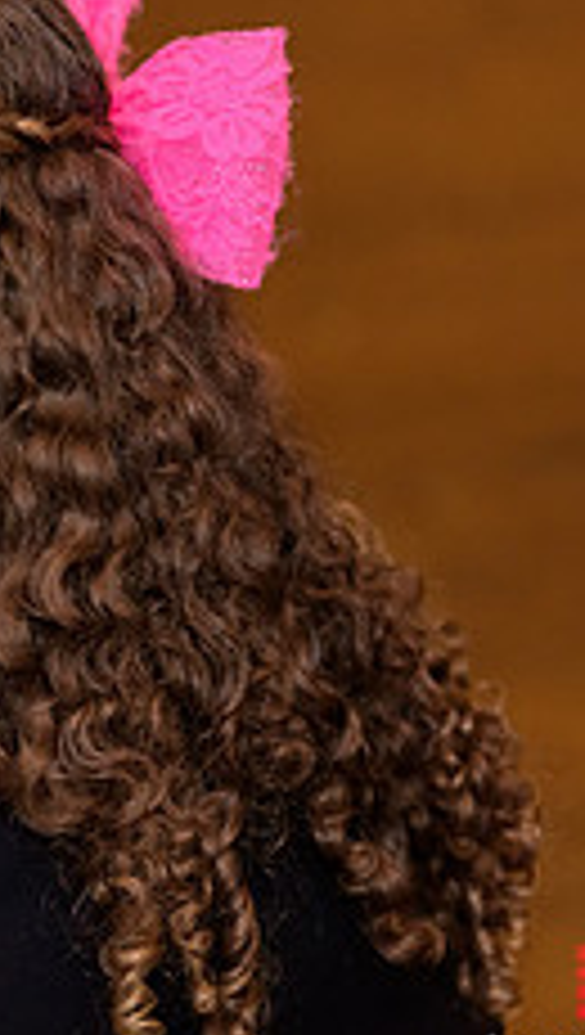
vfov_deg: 6.3
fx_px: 9424
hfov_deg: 3.5
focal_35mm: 343
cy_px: 308
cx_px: -410
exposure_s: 1/125
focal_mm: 130
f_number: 3.2
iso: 1600
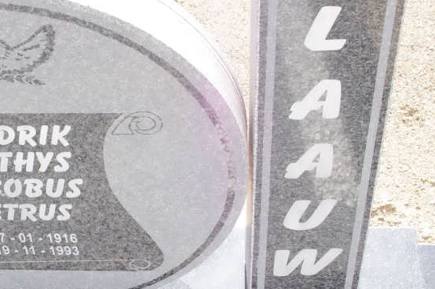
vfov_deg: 17.1
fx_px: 953
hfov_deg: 25.5
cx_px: 118
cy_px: 214
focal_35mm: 79
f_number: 11
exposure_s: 1/125
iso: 800
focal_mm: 24.38
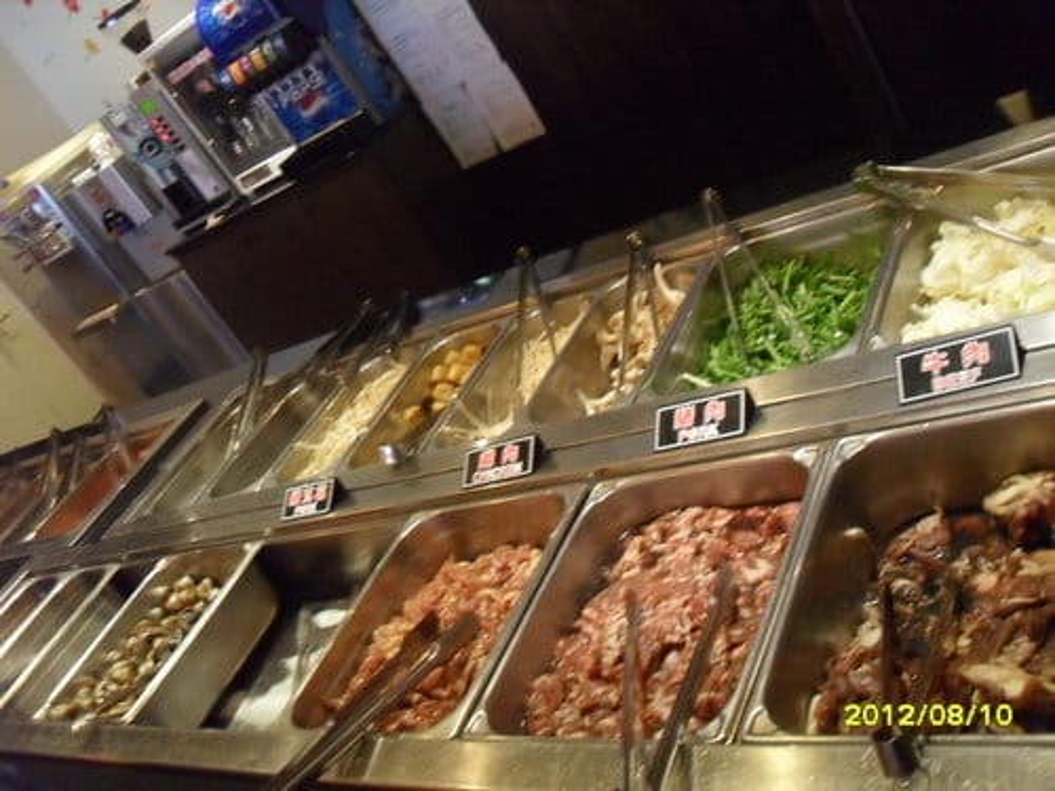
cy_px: 396
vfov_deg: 40.7
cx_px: 528
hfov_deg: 52.6
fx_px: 1067
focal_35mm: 35
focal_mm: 6.2
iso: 480
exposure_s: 1/15
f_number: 2.8
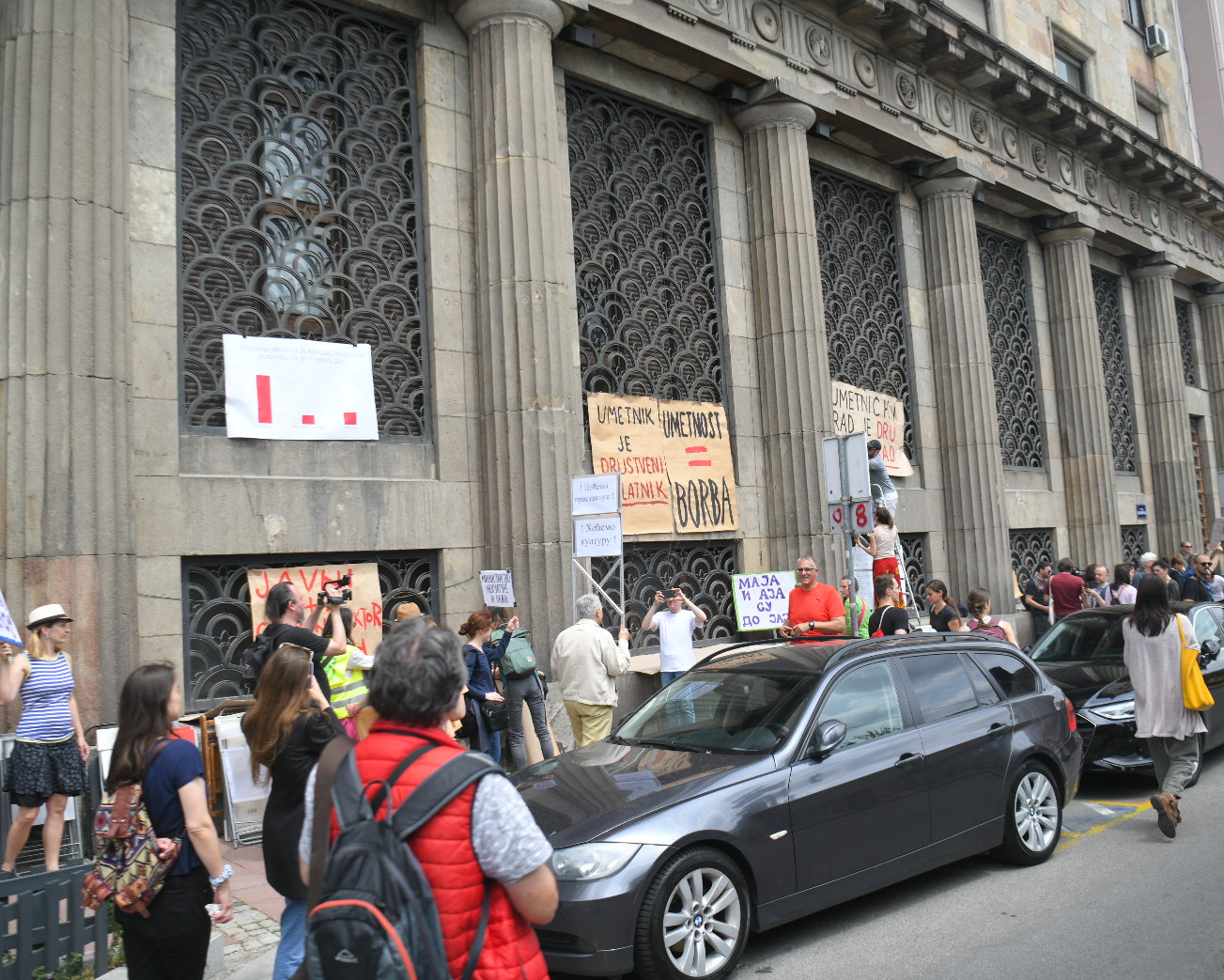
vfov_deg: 51.5
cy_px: 477
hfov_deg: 62.2
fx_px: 1015
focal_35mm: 28
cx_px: 618
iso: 200
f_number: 2.8
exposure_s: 1/1600
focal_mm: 24
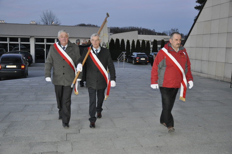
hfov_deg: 48.0
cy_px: 77
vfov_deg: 32.9
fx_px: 261
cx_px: 116
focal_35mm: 40
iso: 800
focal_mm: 27
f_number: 3.8
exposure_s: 1/60
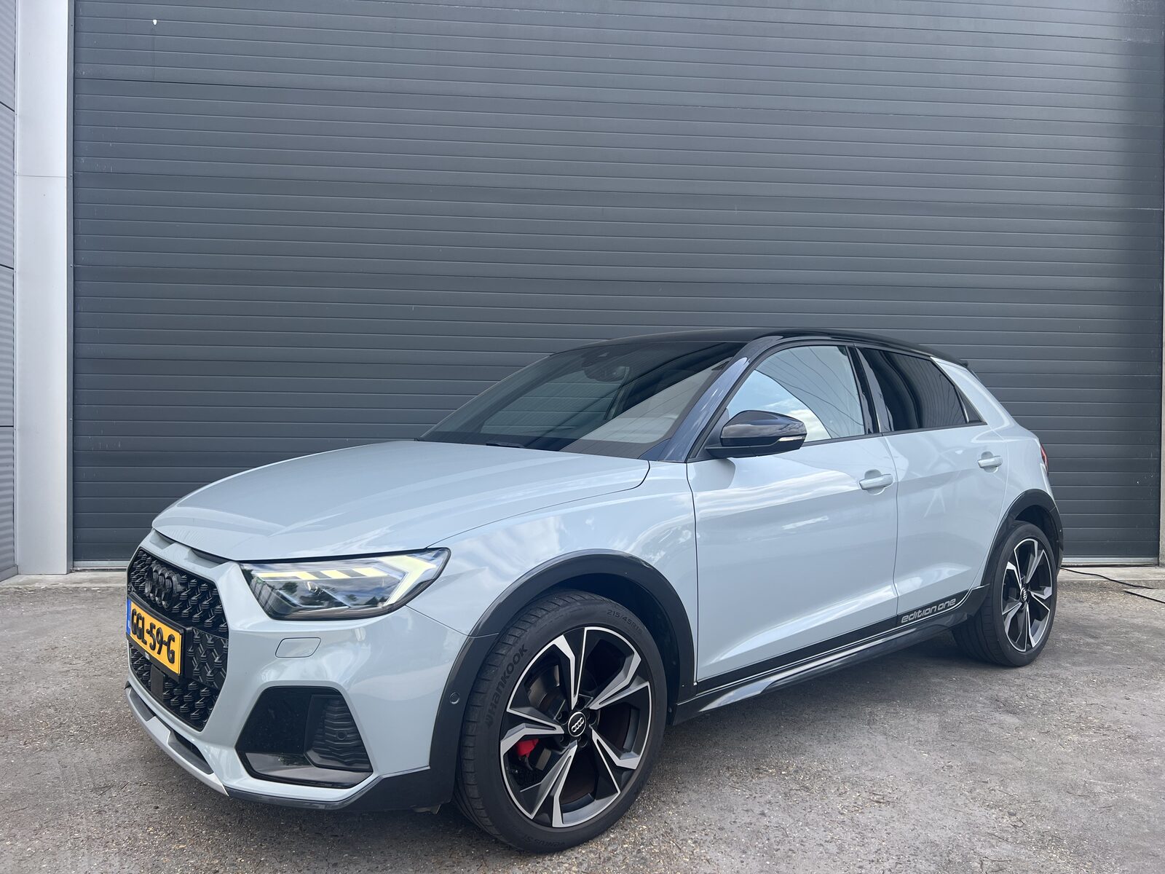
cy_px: 437
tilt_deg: -0.5
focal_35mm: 26
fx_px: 875
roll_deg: -0.1
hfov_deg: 67.3
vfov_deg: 53.1
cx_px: 582
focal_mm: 5.7
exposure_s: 1/1089
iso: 50
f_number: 1.5
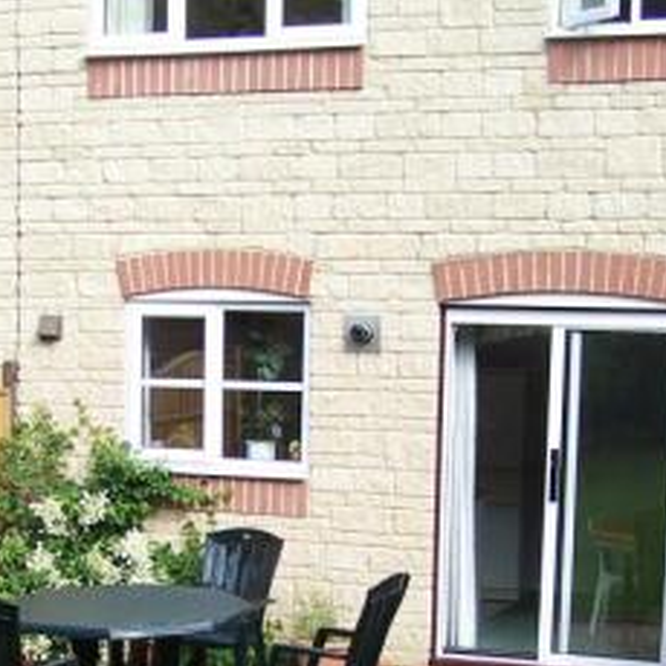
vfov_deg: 19.9
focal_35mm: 85
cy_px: 630
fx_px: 1850
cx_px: 181
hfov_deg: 20.3
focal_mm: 6.3
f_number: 2.8
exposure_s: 1/250
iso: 80
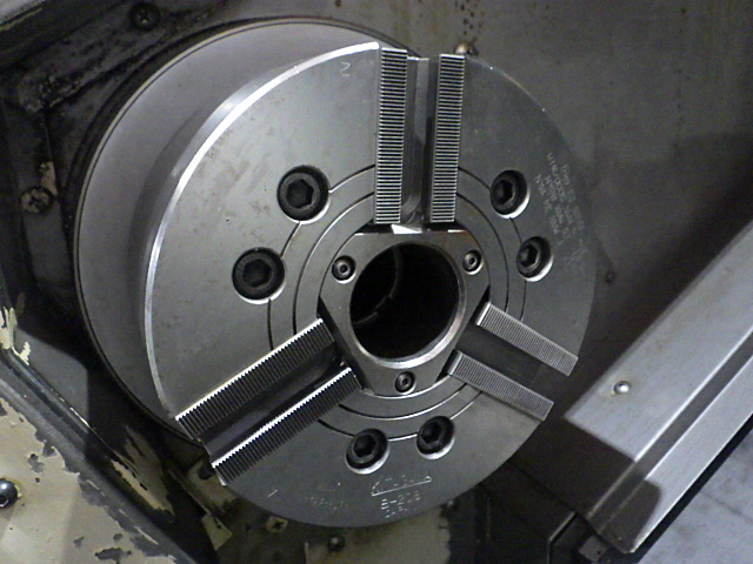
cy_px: 282
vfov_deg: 49.7
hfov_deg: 63.4
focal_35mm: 28
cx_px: 376
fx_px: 609
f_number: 3.5
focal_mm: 5
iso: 1600
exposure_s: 1/20
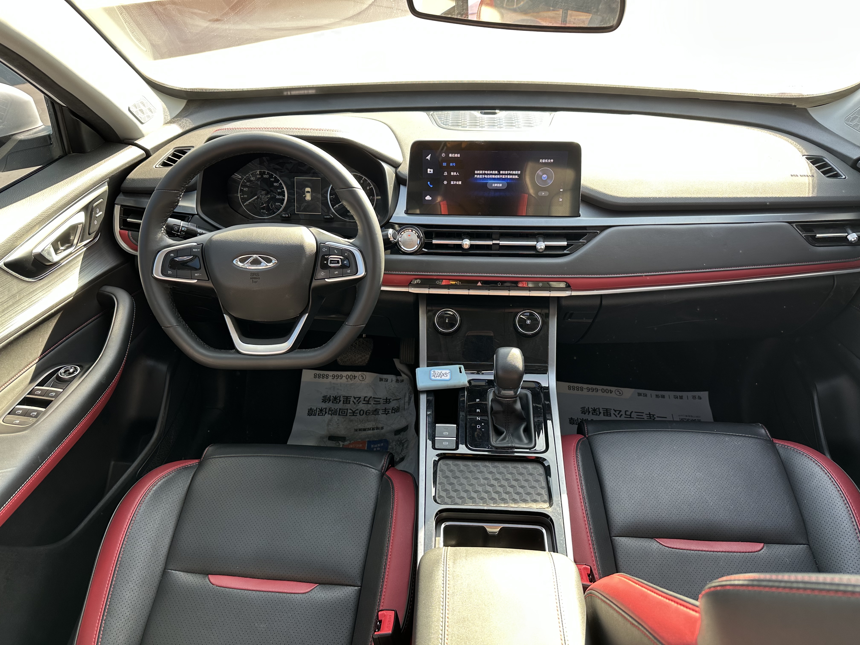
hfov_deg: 71.6
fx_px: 596
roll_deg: +0.0
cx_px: 430
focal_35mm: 24
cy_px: 322
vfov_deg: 56.8
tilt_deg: -34.6
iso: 64
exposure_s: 1/121
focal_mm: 6.86
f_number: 1.78
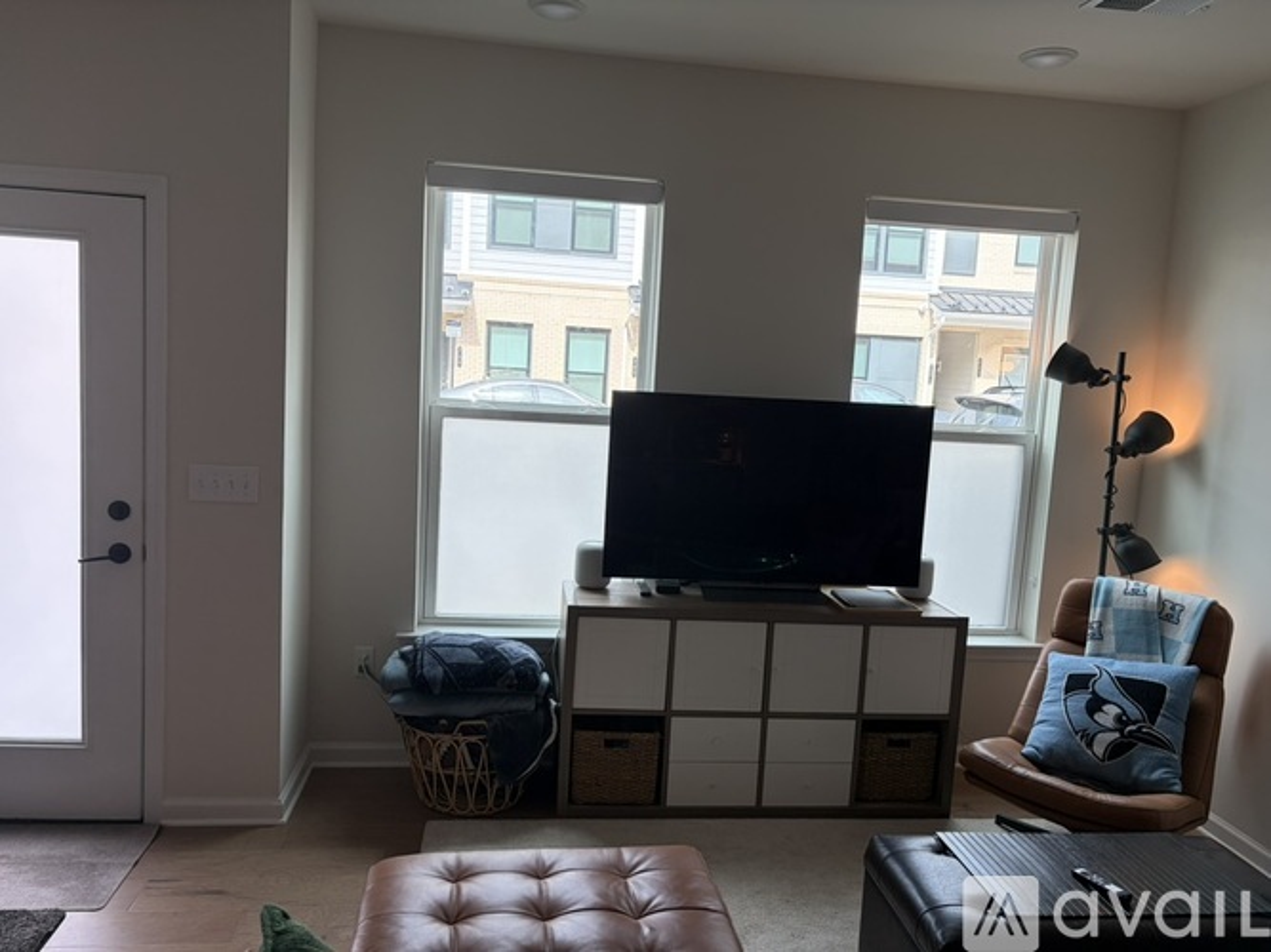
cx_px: 636
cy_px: 476
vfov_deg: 53.0
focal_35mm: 26
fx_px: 954
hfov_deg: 67.3
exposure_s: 1/171
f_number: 1.6
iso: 50
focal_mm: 5.96
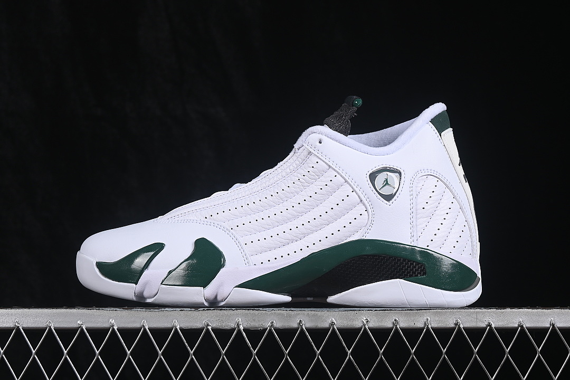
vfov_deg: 18.2
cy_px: 190
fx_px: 1187
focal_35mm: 75
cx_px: 285
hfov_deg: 27.0
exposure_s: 1/100
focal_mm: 50
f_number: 8
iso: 160
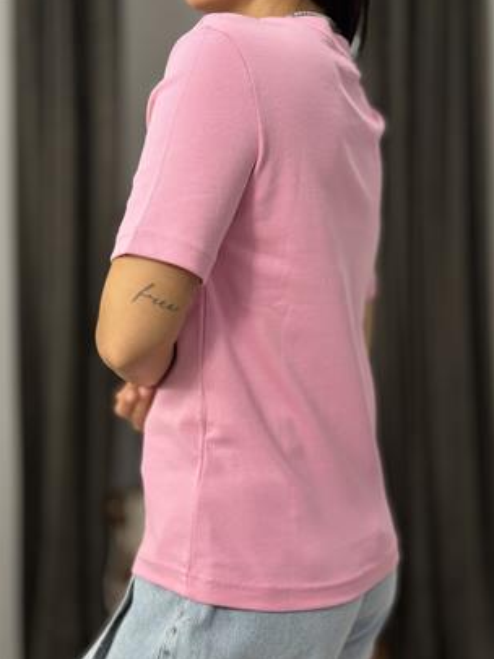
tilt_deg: -1.6
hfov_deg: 29.7
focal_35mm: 49
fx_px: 932
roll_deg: +1.2
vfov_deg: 38.9
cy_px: 328
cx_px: 247
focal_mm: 6.86
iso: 80
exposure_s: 1/100
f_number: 1.78
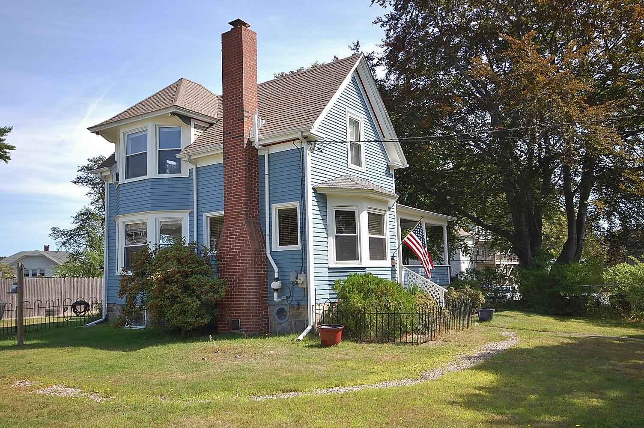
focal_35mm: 30
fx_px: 536
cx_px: 322
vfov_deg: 43.5
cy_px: 214
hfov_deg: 62.0
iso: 200
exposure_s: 1/200
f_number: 7.1
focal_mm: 20
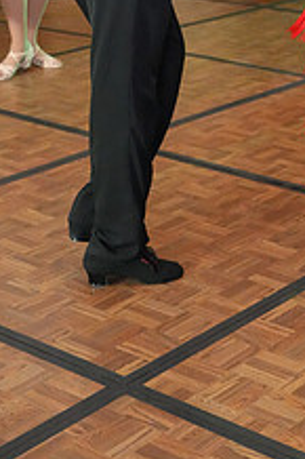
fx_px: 1120
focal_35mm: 88
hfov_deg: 15.3
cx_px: 283
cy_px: -84
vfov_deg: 21.6
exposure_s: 1/400
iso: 12800
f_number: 4
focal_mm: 33
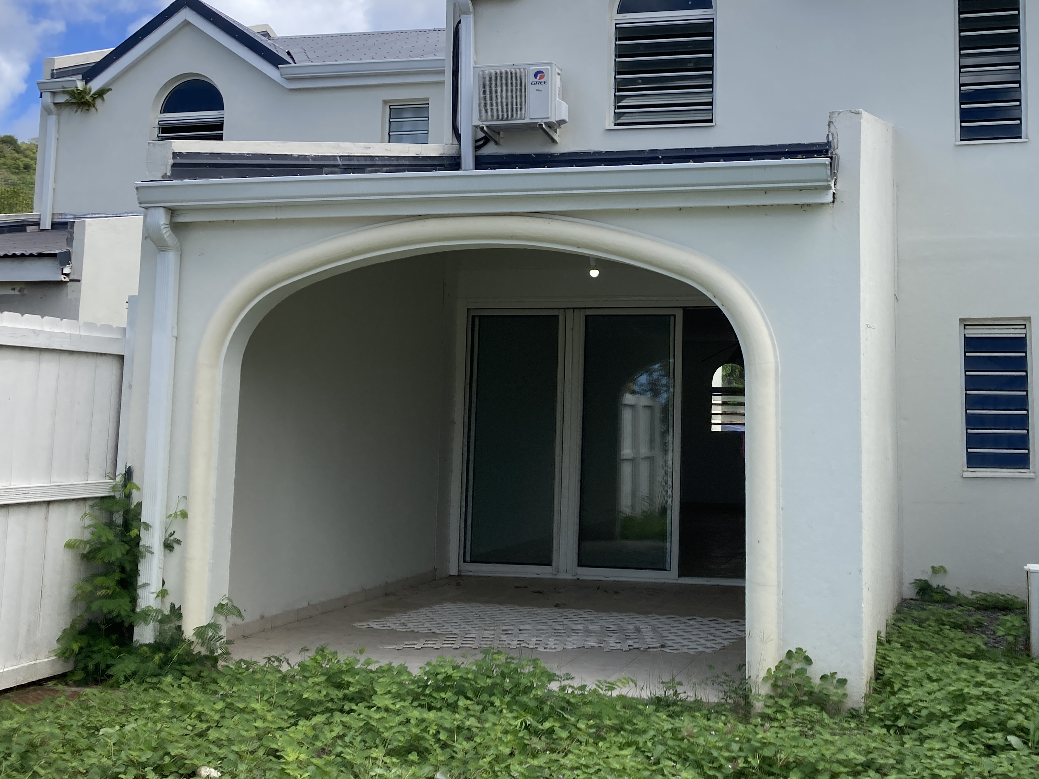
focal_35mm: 41
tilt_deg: +7.4
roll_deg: -0.9
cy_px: 297
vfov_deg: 35.0
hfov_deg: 45.2
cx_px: 675
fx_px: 1231
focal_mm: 3.99
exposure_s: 1/1656
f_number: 1.8
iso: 20
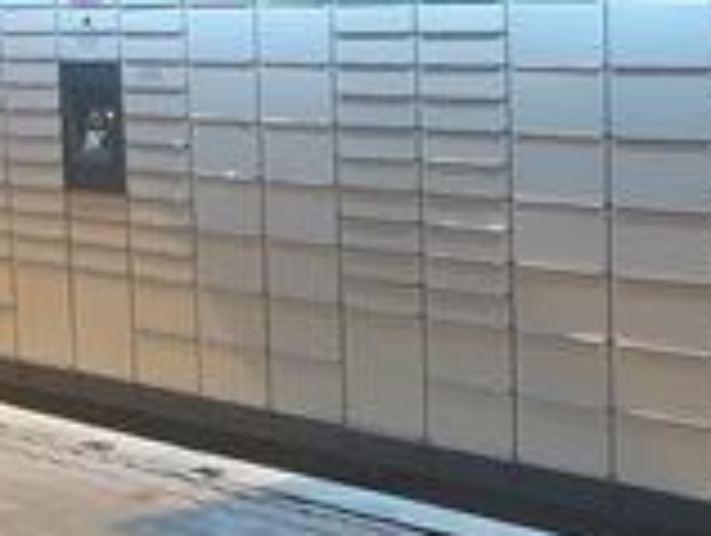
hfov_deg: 17.0
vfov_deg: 12.9
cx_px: 513
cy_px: 358
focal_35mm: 115
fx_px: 2366
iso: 400
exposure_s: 1/25
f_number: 1.7
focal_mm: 3.92
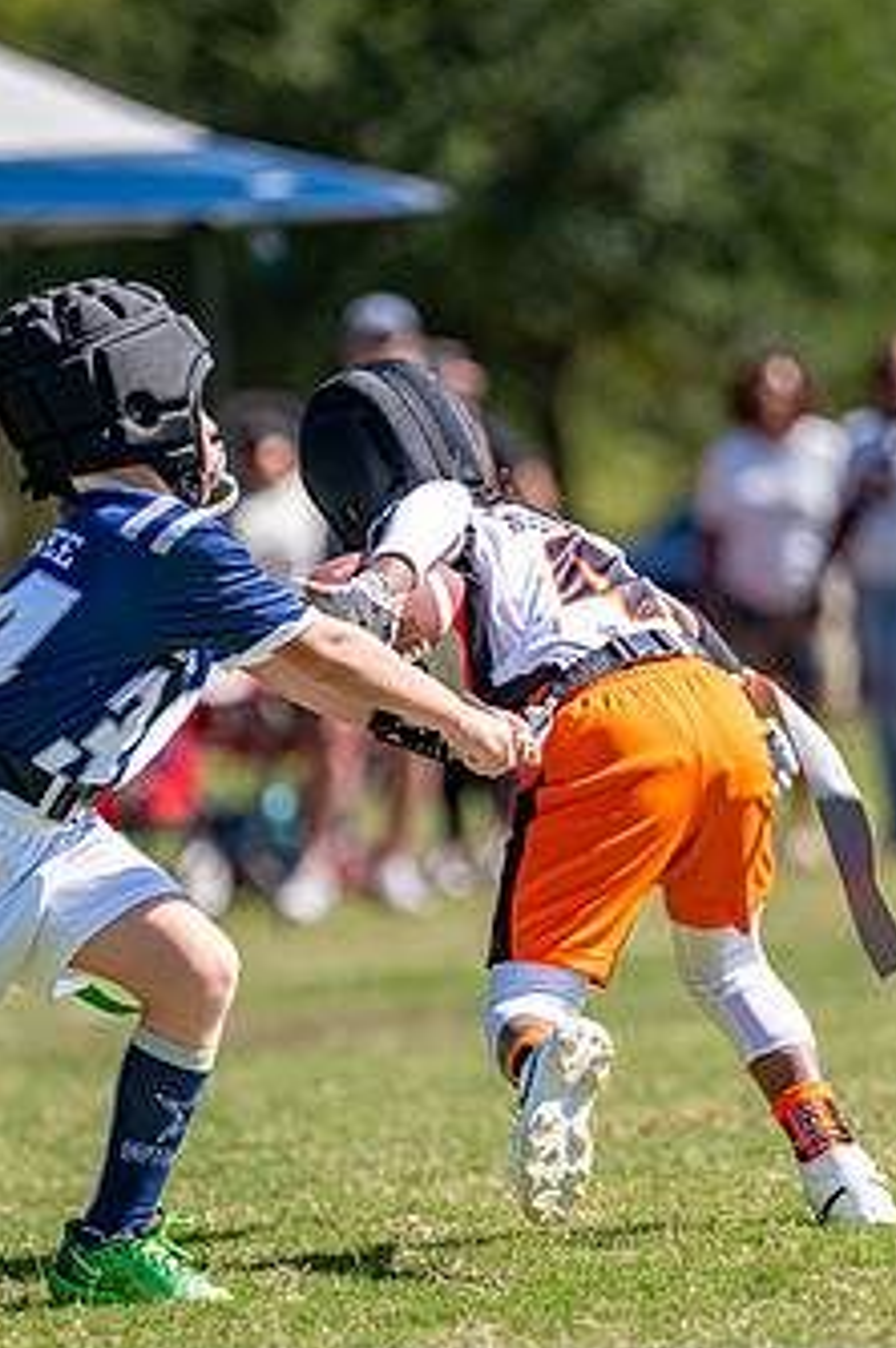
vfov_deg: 6.0
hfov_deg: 4.0
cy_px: 807
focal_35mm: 345
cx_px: 447
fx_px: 12906
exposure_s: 1/2000
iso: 160
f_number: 2.8
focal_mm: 170
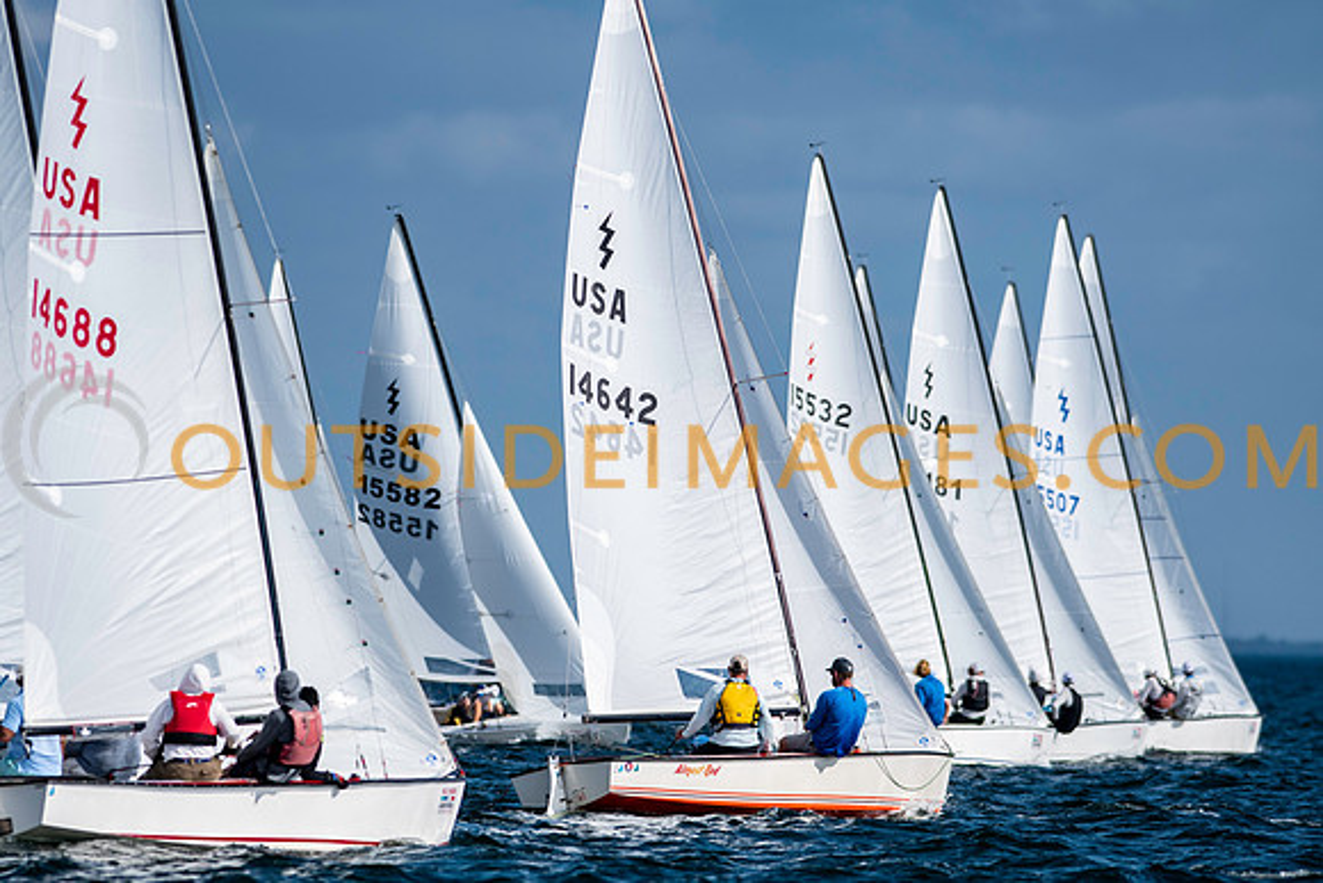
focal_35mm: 450
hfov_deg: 4.6
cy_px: 442
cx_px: 662
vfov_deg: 3.1
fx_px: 16541
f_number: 5
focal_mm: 300
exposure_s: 1/5000
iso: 200
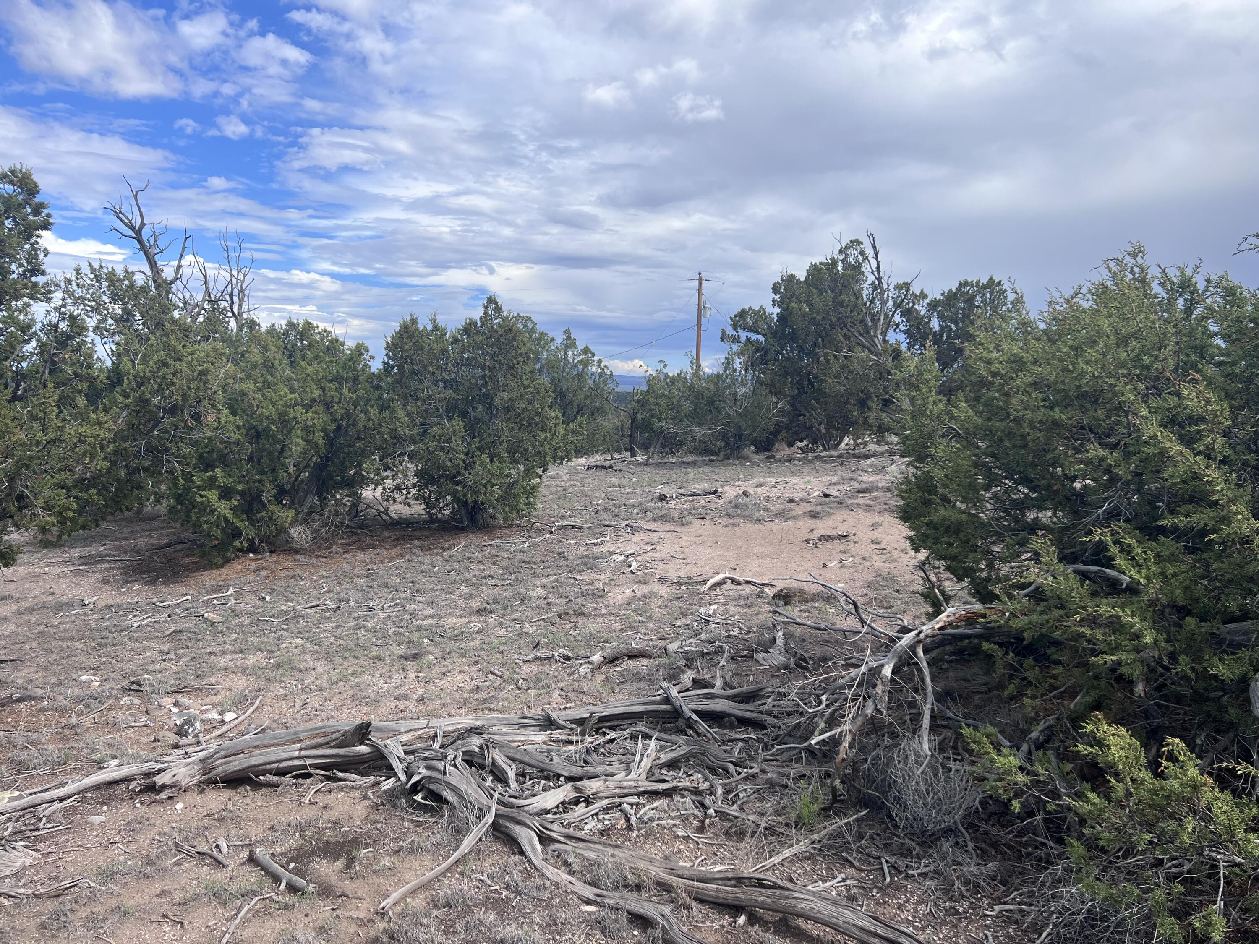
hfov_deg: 67.3
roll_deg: -0.9
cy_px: 472
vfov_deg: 53.1
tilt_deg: -4.6
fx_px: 946
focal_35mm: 26
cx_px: 630
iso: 50
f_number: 1.5
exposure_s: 1/3257
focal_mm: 5.7
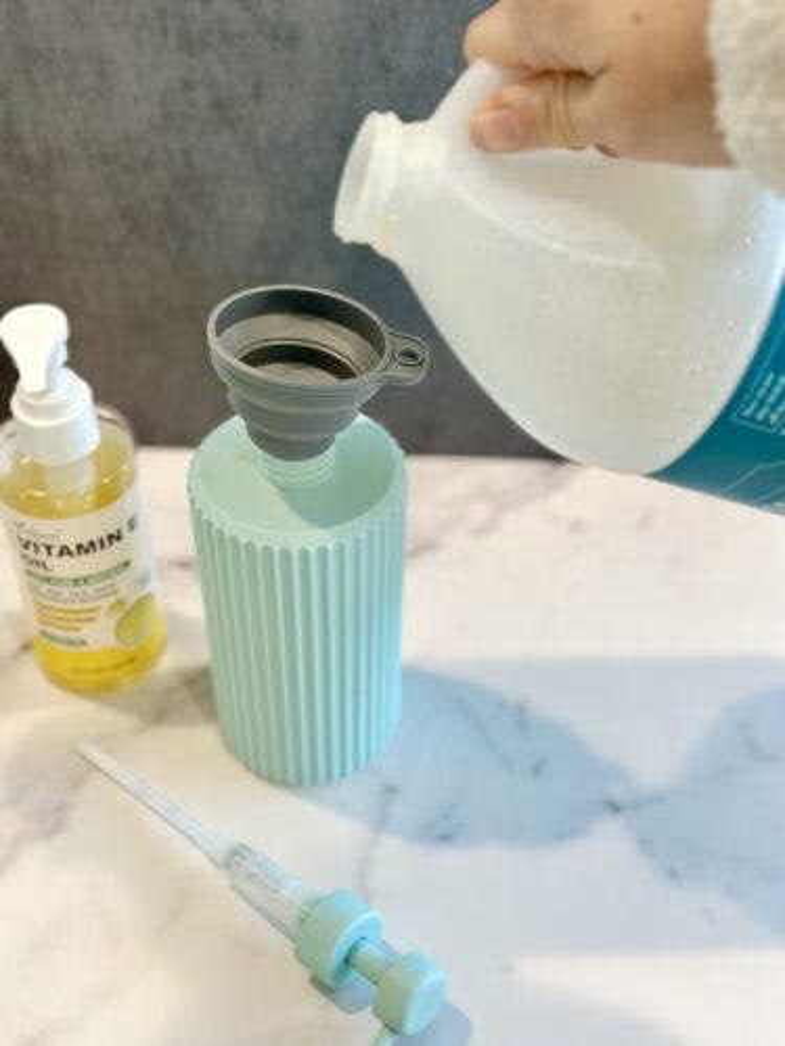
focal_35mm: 48
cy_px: 523
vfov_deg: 39.7
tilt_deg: -45.2
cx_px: 392
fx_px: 1451
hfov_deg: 30.3
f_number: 1.78
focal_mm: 6.86
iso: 100
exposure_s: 1/120
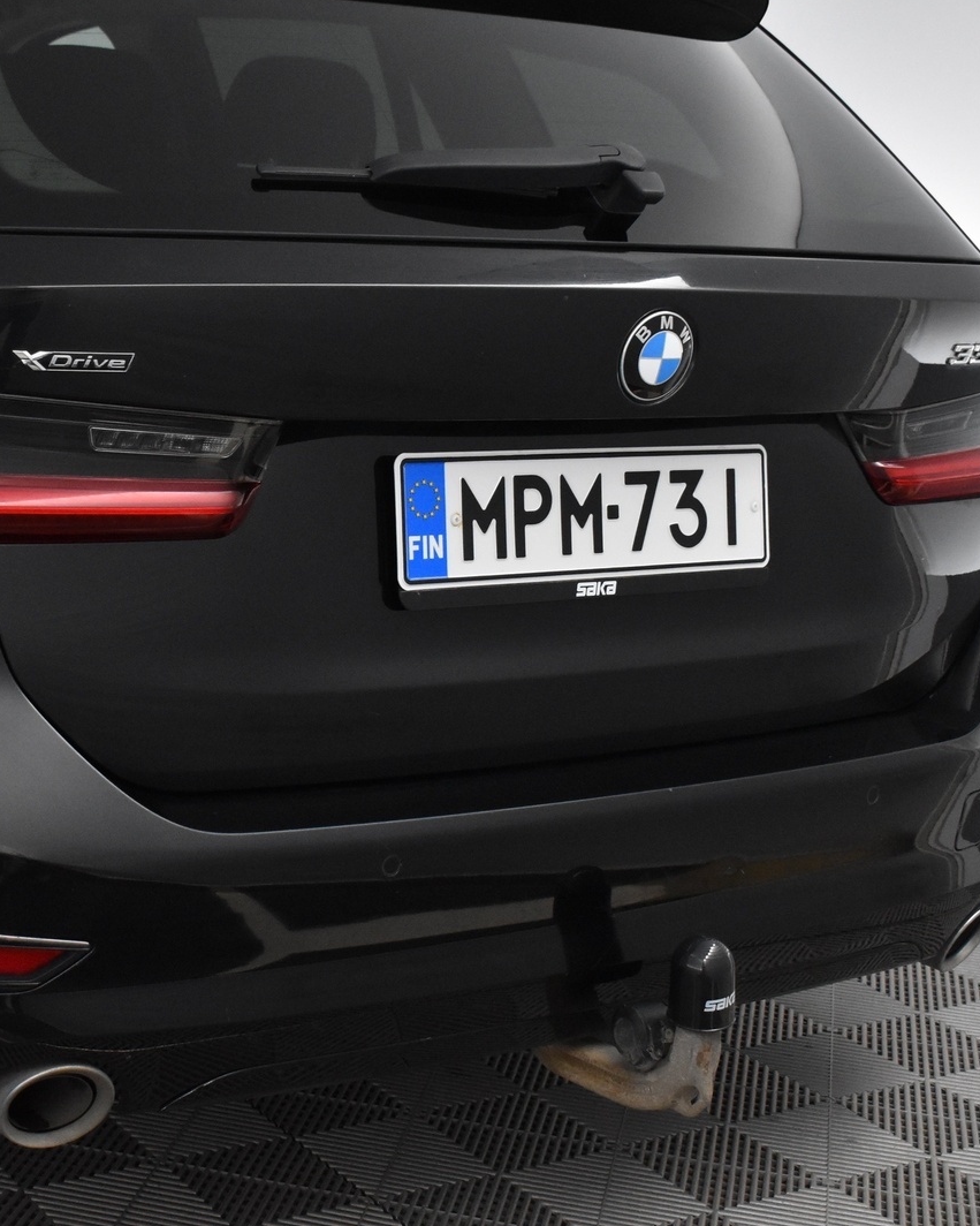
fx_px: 2176
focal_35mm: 60
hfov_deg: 24.9
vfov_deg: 31.5
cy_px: 606
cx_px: 174
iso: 3200
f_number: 5.6
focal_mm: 28
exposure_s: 1/125
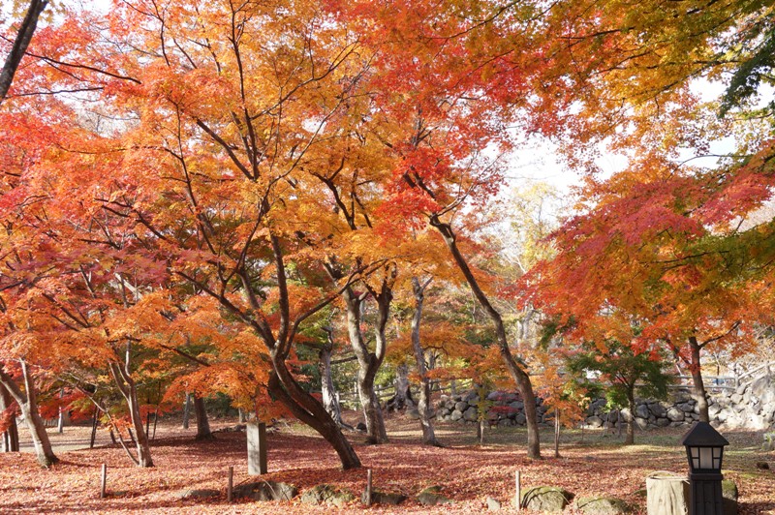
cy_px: 258
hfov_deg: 43.6
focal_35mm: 45
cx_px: 388
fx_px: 968
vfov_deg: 29.8
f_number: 6.3
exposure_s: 1/160
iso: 320
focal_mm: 30
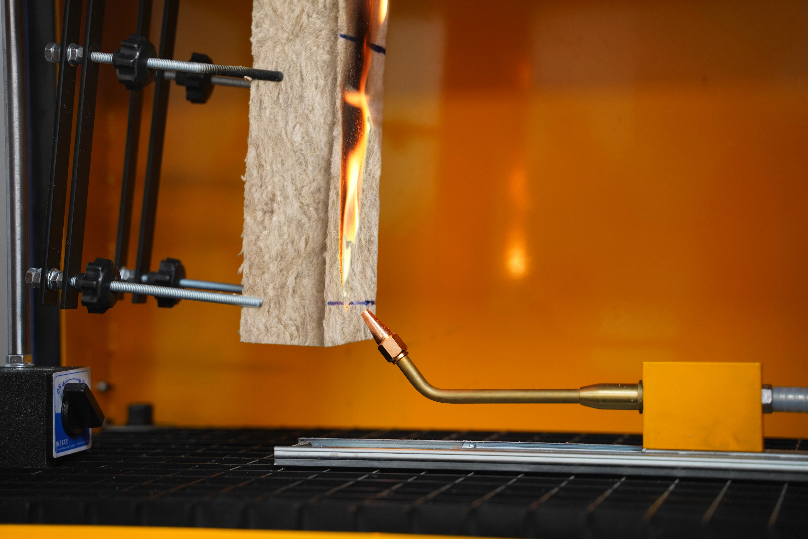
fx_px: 1683
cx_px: 404
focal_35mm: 75
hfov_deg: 27.0
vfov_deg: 18.2
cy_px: 270
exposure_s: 1/100
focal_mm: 75
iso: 1000
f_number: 3.5
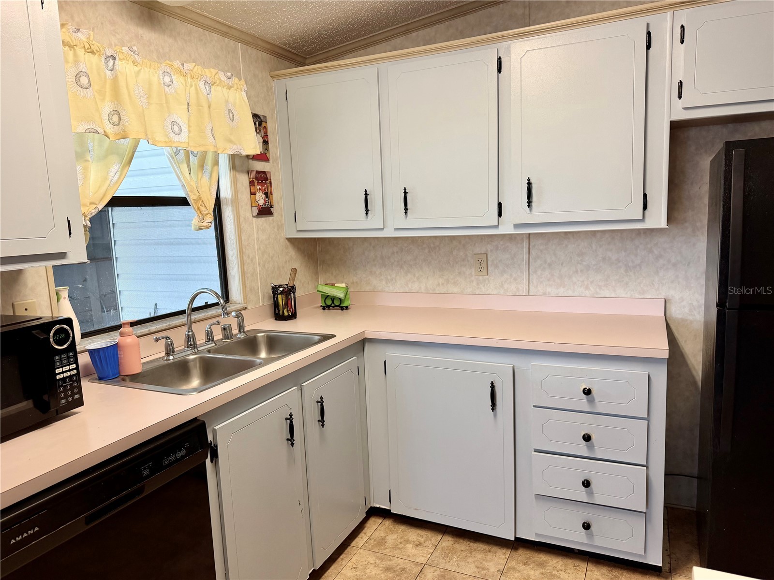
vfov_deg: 56.8
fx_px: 537
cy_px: 290
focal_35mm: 24
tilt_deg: -8.0
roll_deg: +2.5
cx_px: 387
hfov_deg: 71.6
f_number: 1.78
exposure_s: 1/120
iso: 200
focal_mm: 6.76
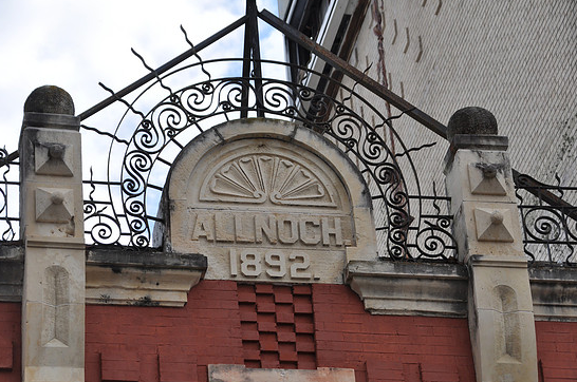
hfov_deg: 11.1
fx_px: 2960
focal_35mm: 185
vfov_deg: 7.4
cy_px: 196
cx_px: 276
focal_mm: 116
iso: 200
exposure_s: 1/320
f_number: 9
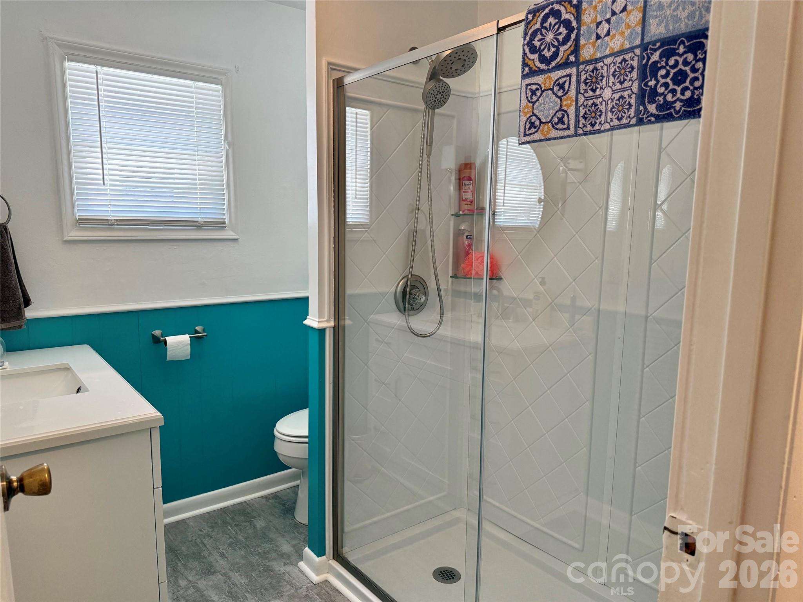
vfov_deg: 56.8
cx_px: 402
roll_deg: -0.8
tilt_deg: -8.1
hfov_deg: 71.6
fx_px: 557
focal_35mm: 24
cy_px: 301
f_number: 1.78
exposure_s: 1/125
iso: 200
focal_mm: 6.76
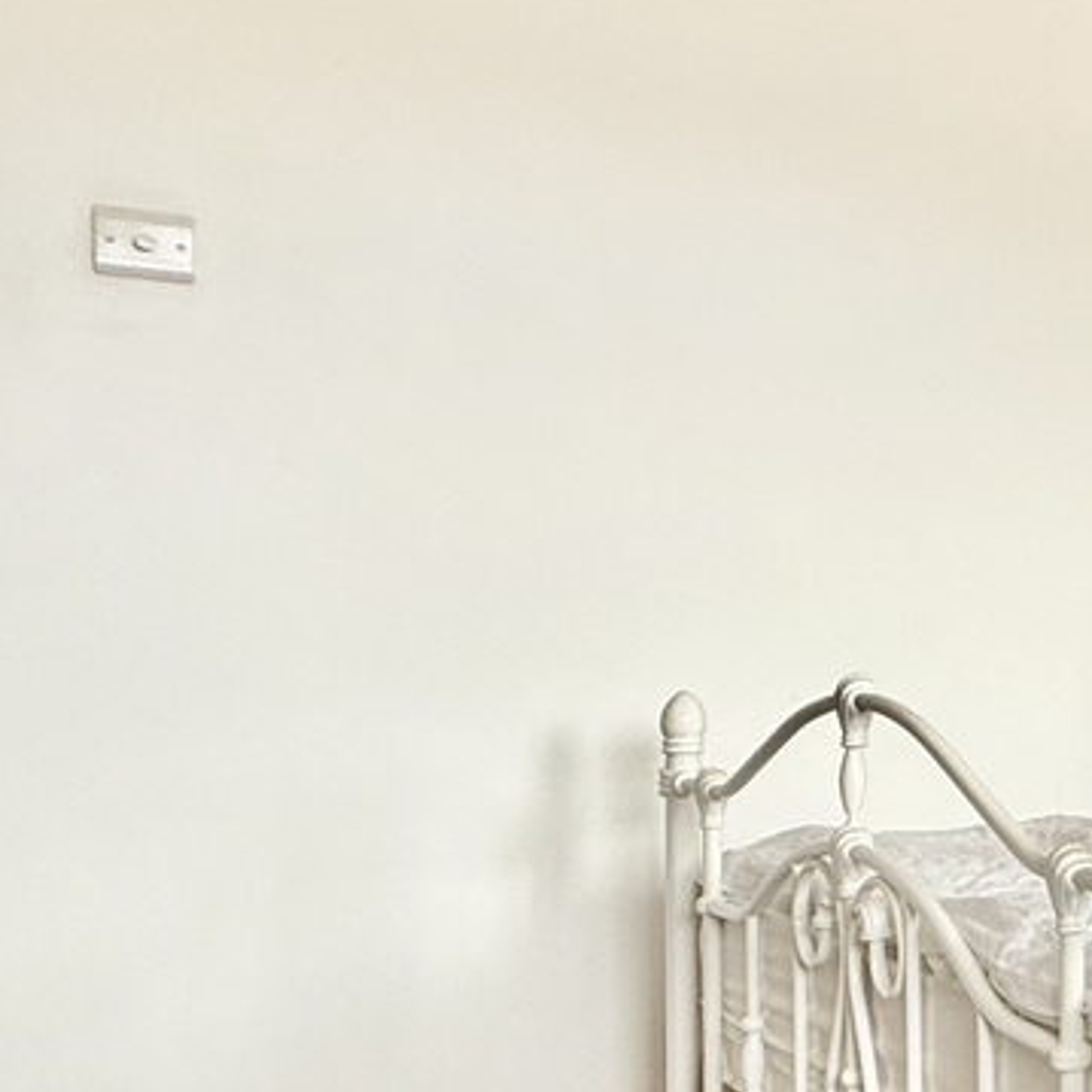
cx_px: 1903
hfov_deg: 22.9
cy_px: 624
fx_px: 1642
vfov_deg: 36.7
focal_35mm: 46
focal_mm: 2.22
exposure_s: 1/99
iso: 100
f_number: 2.2
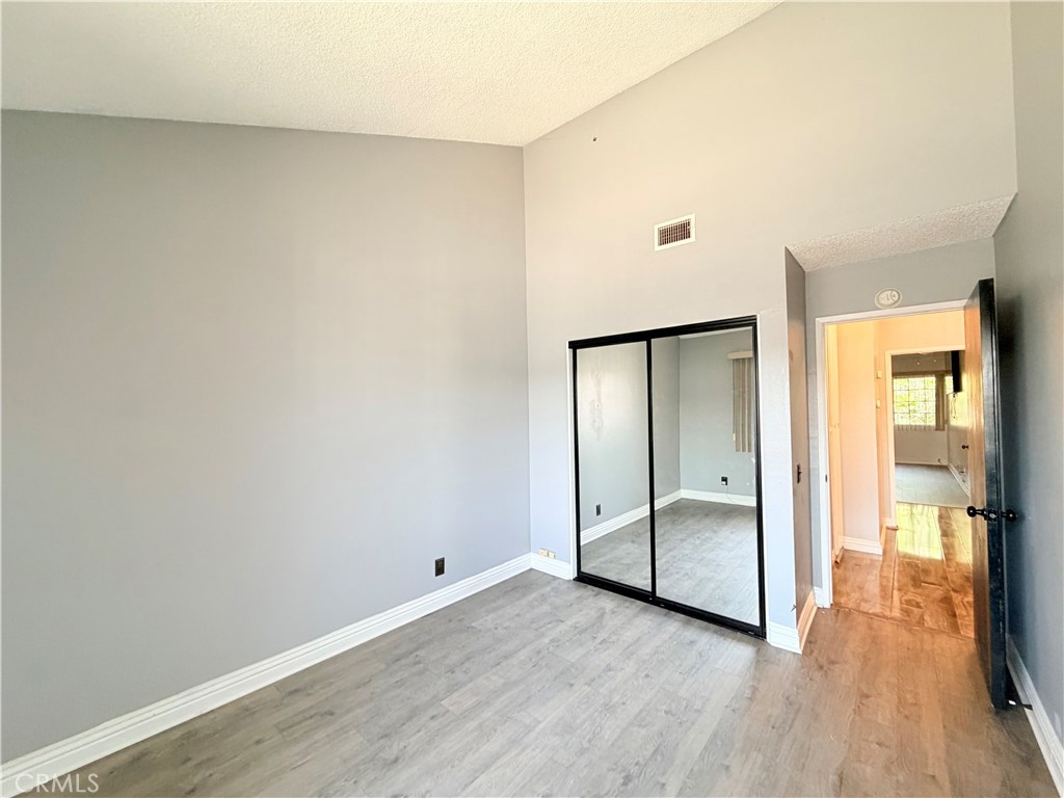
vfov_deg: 85.7
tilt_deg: +0.3
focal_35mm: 14
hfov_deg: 102.1
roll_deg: -0.6
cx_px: 532
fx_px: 430
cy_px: 399
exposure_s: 1/60
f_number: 2.2
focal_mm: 2.22
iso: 200
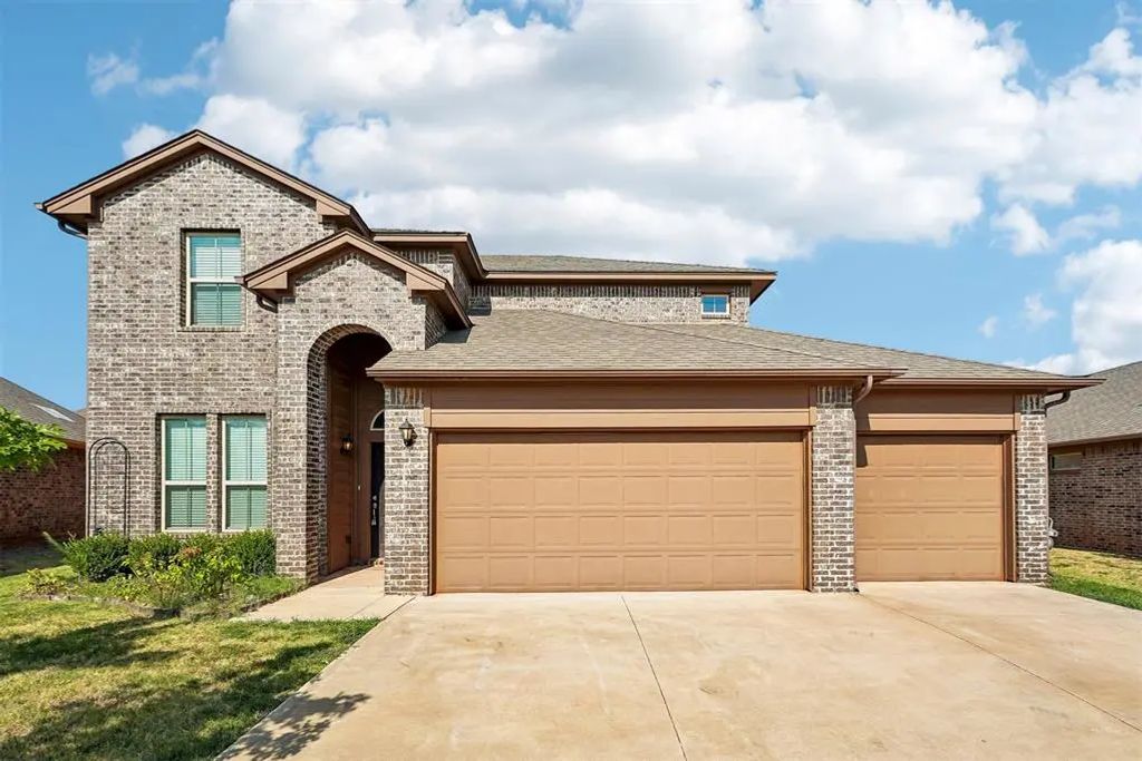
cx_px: 571
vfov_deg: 71.4
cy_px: 380
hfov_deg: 94.3
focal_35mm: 17
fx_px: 530
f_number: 9
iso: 100
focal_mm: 16.7
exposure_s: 1/320
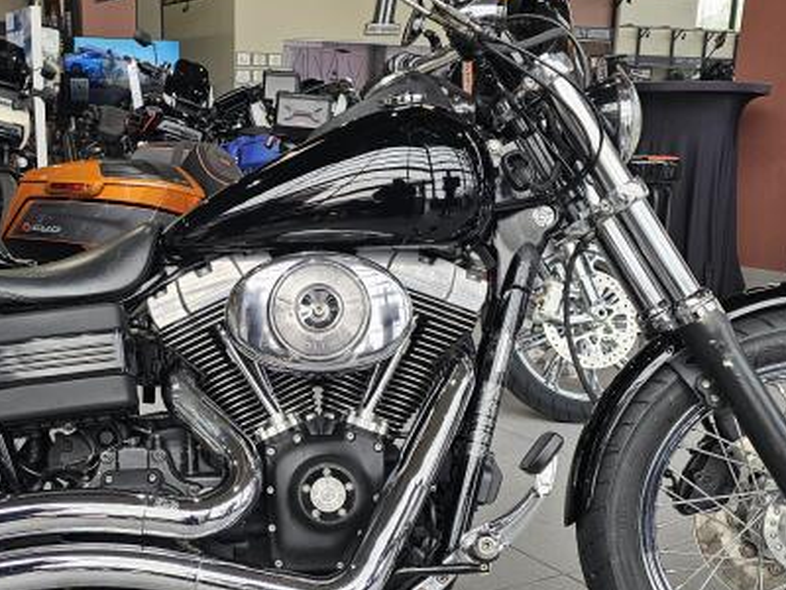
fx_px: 1044
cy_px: 411
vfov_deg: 31.2
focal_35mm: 46
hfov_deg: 40.7
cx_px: 261
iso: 80
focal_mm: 6.3
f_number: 1.7
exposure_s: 1/180
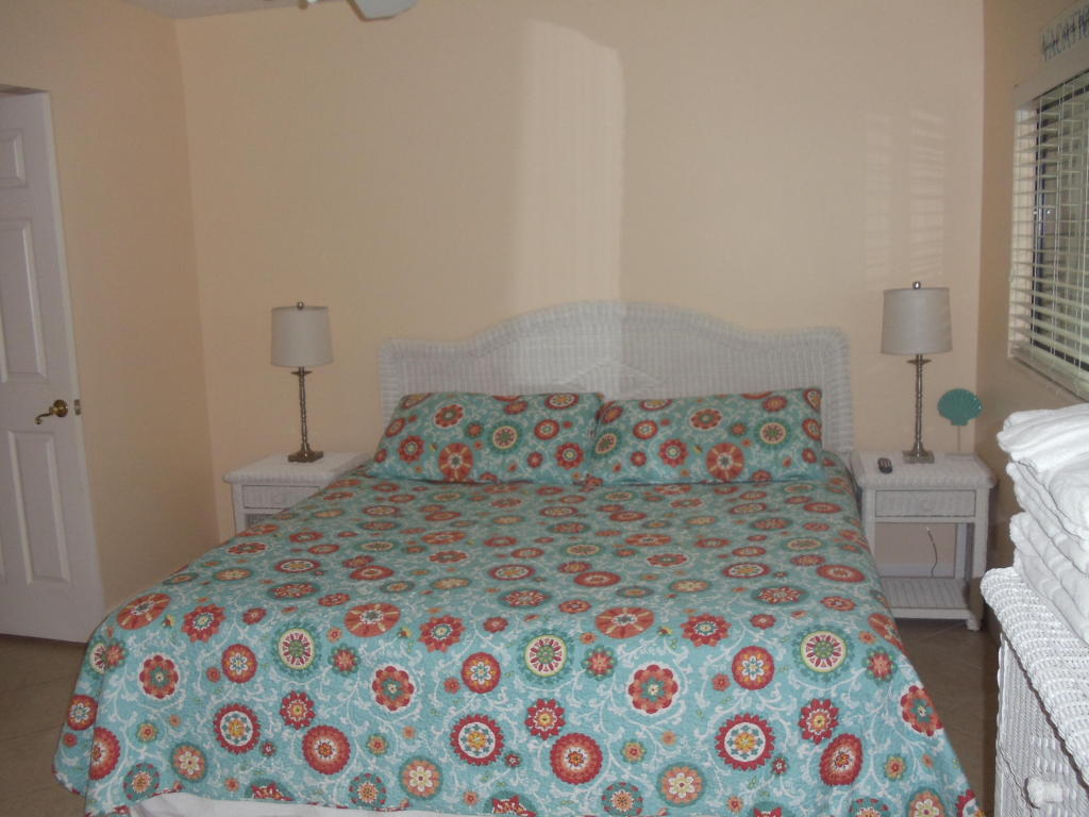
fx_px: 1384
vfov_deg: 32.9
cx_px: 544
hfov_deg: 42.9
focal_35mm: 44
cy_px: 408
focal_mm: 6
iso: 200
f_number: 3.5
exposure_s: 1/30
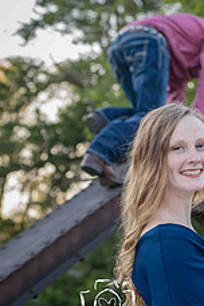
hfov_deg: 8.6
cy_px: 148
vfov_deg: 13.0
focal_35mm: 158
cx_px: 195
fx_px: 1343
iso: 1600
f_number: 5.6
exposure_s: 1/320
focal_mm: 80
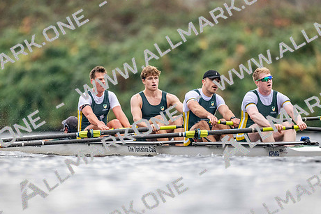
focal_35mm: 756
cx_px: 162
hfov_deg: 2.7
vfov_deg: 1.8
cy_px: 102
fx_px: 6743
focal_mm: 600
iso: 3600
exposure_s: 1/2500
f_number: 4
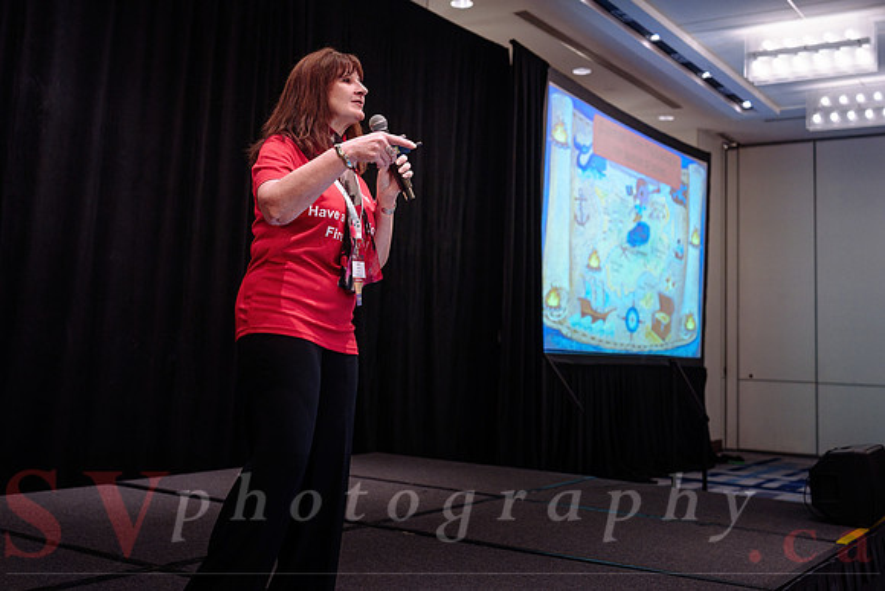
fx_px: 1017
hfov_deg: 47.0
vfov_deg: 32.3
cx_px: 442
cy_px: 242
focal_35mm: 41
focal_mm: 35
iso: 1600
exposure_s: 1/100
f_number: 2.8
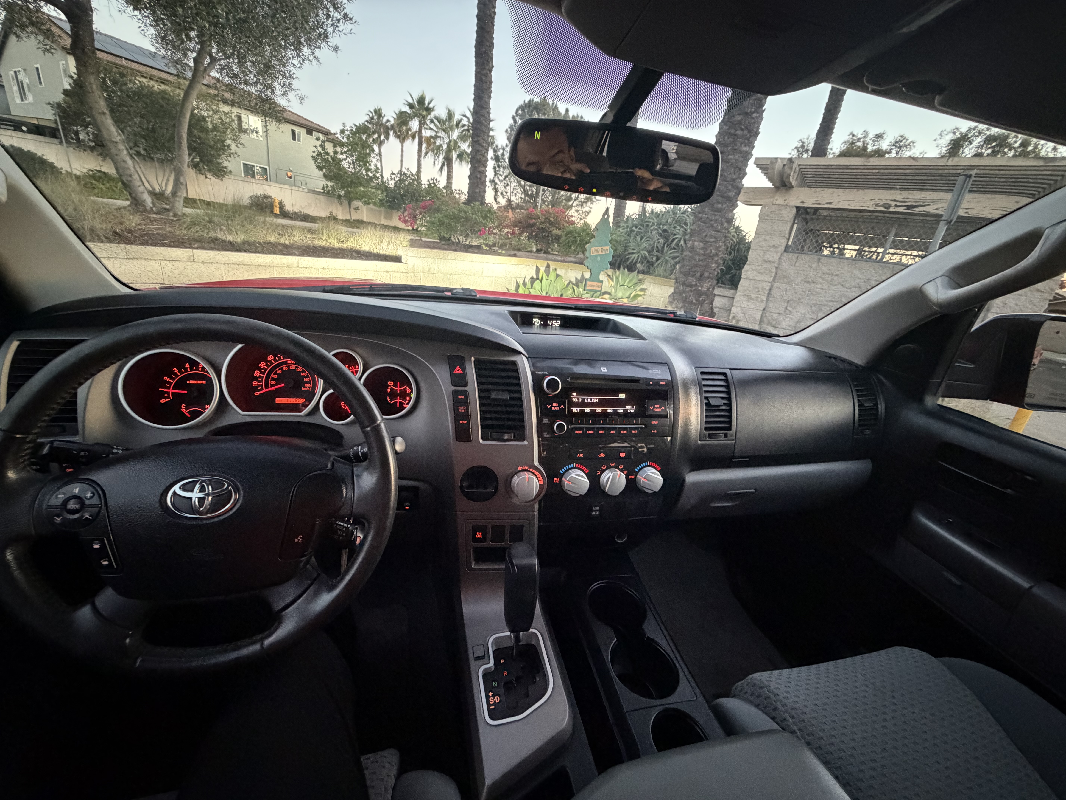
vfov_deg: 85.7
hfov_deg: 102.1
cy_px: 400
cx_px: 533
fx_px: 431
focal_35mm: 14
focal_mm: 2.22
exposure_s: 1/36
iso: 1000
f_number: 2.2
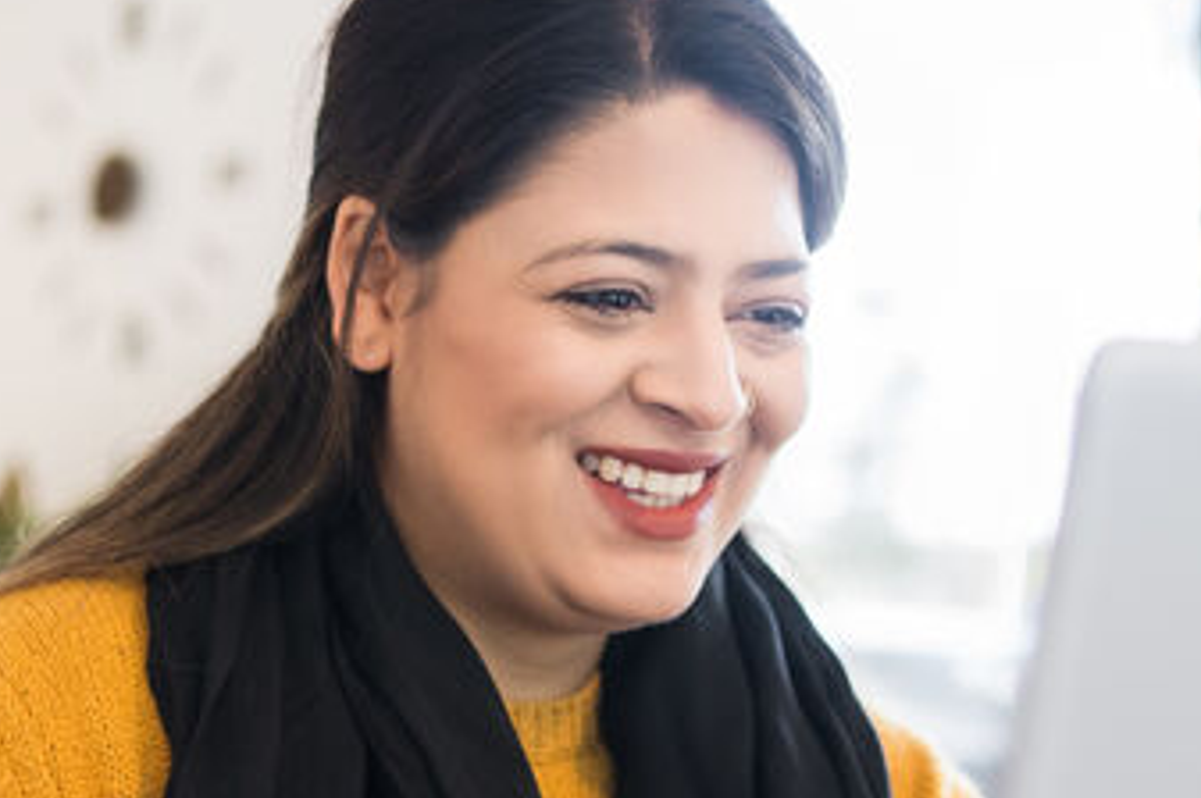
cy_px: 593
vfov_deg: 13.1
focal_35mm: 104
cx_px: 385
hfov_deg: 19.6
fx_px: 3466
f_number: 2
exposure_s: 1/60
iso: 200
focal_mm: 35
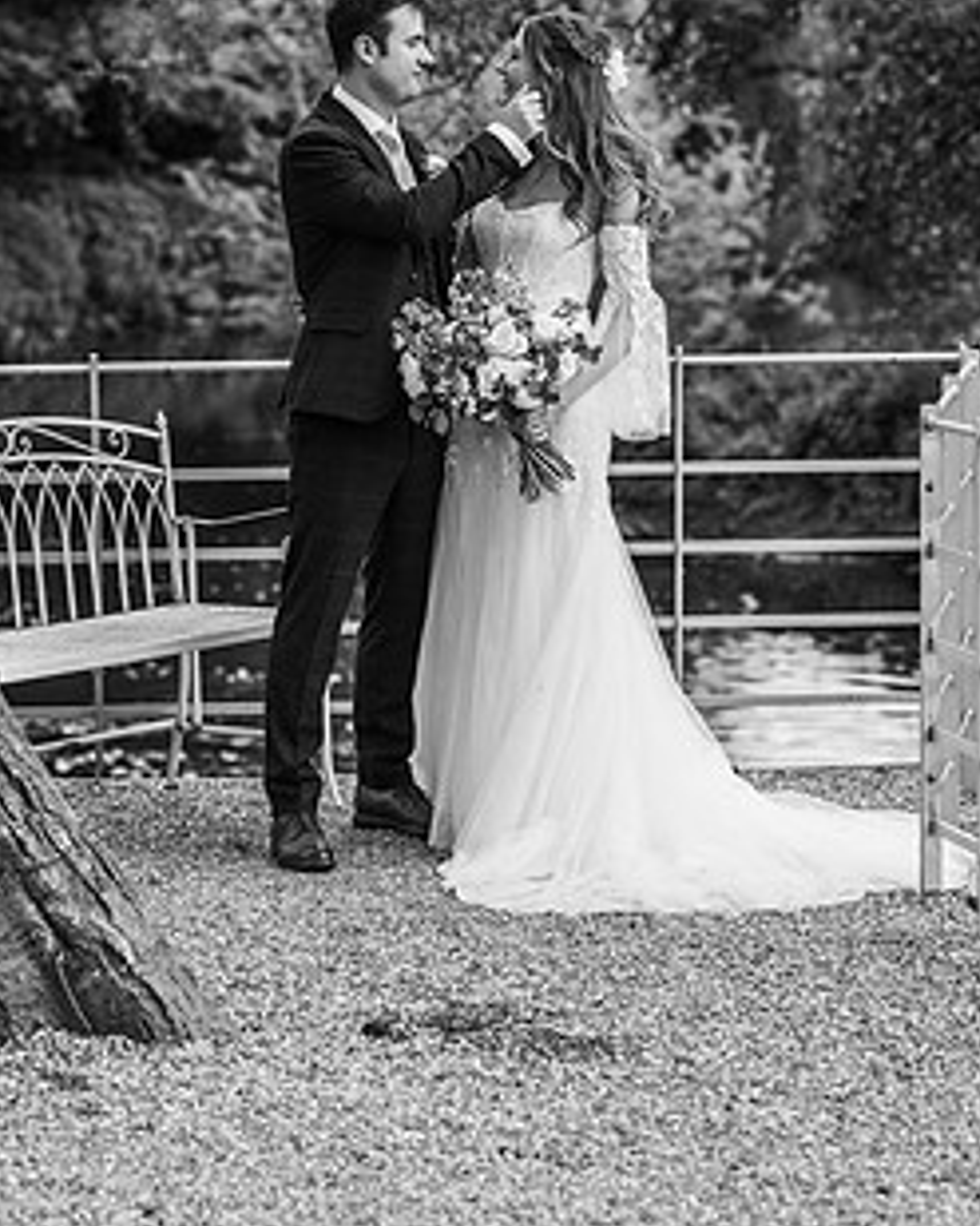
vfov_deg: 16.5
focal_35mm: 116
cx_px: 474
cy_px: 369
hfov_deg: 13.3
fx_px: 4208
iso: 100
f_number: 3.2
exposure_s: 1/640
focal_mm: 85
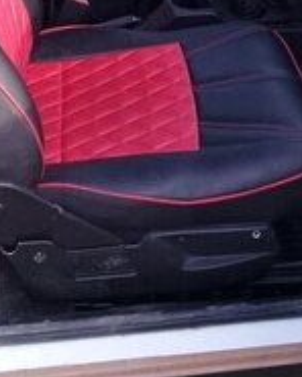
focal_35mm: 81
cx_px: 194
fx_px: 905
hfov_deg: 18.9
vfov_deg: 21.9
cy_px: -65
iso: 64
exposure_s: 1/108
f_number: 2.2
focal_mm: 3.3
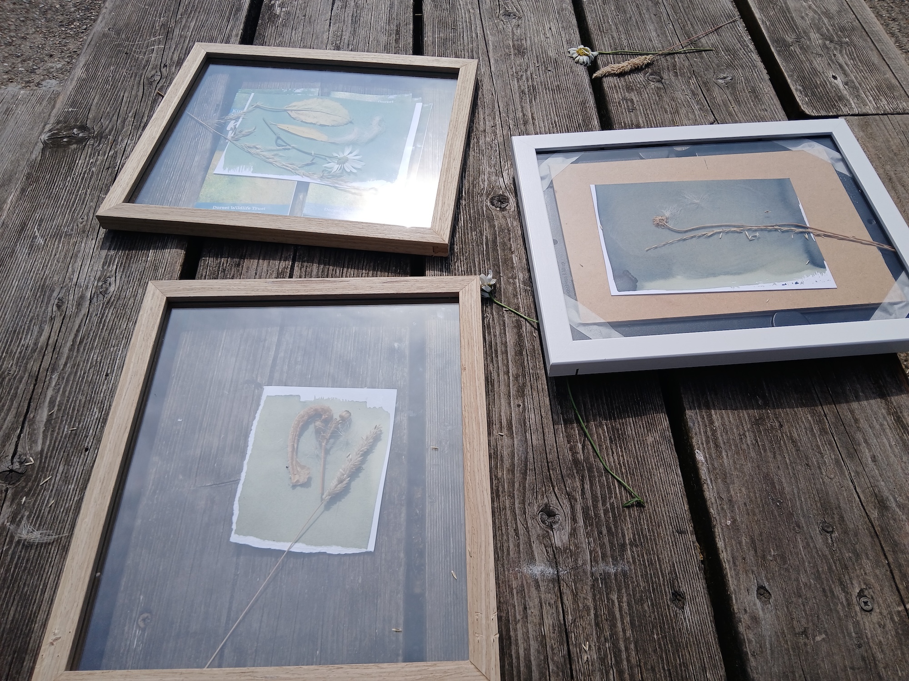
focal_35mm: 26
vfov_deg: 53.1
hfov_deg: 67.3
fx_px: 683
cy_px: 340
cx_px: 454
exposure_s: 1/1385
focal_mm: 3.98
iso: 20
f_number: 1.8
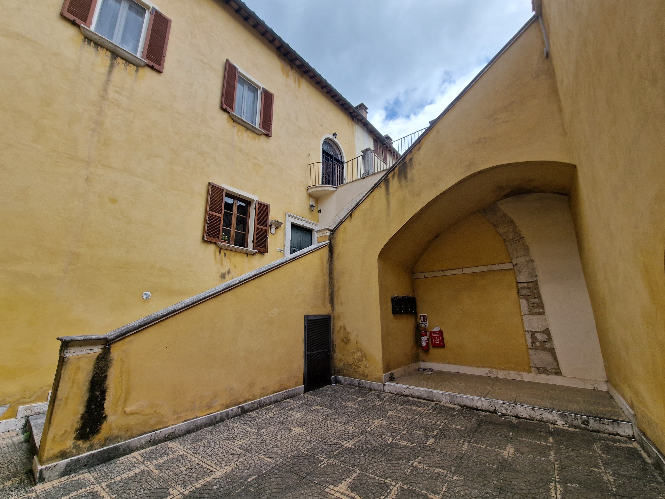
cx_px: 332
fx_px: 250
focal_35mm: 13
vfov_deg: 89.9
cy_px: 250
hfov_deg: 106.2
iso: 50
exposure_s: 1/1268
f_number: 2.2
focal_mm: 2.2
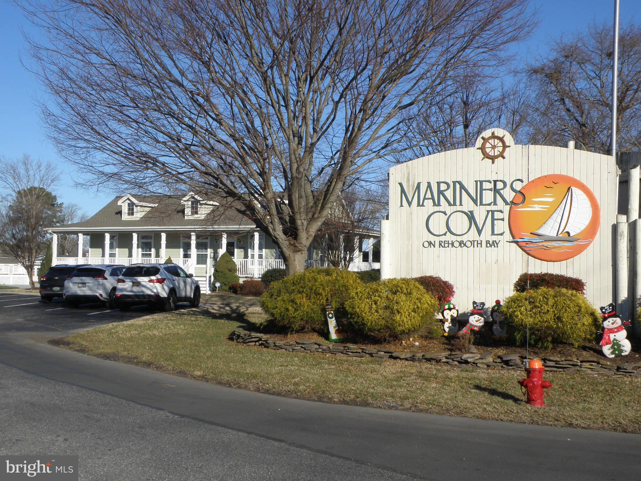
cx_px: 320
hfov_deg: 45.8
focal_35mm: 41
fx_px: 759
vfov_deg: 35.1
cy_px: 240
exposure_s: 1/400
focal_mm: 7.32
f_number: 5.6
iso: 64
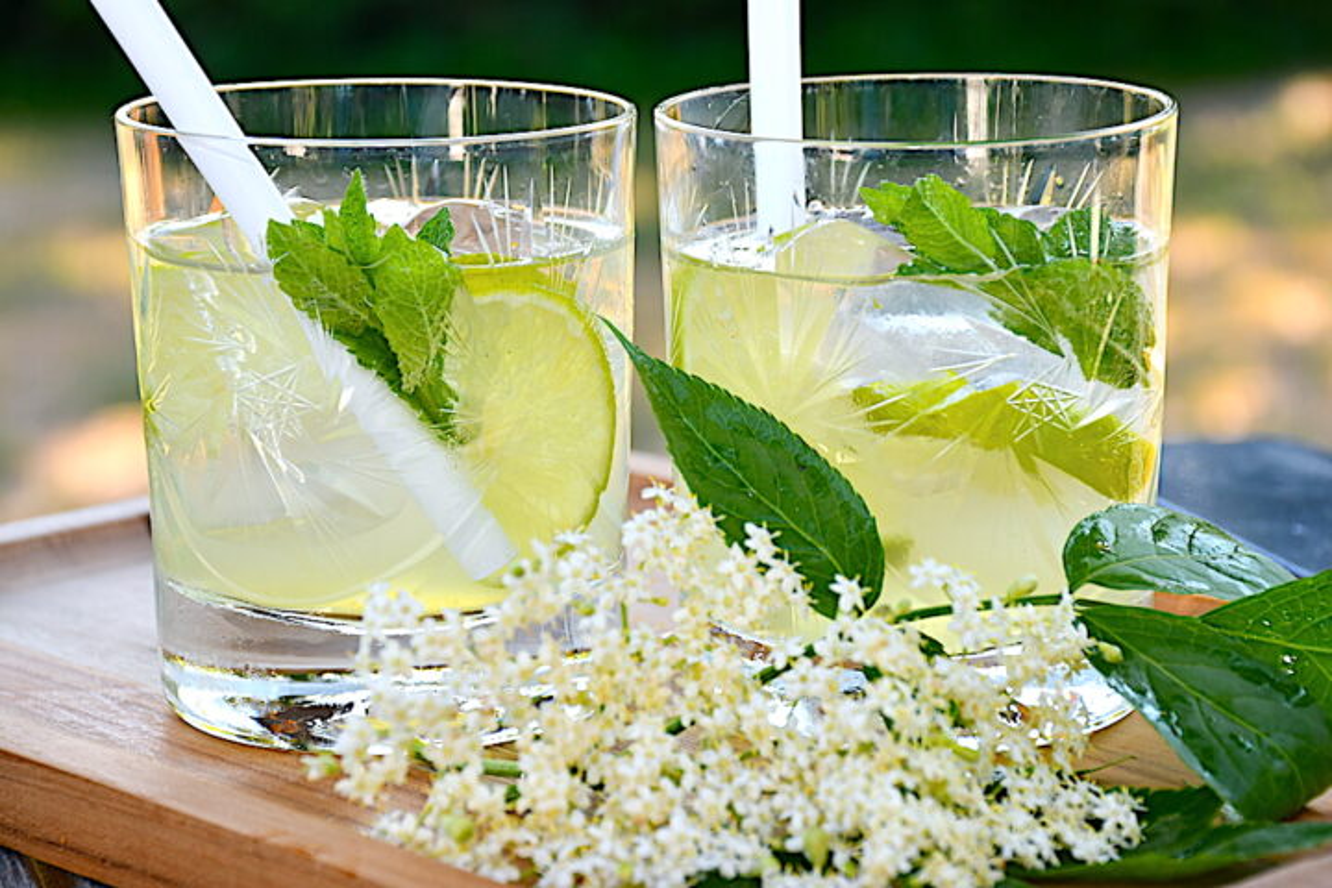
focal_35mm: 105
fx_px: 3885
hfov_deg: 19.5
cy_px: 444
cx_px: 666
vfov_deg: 13.0
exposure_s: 1/125
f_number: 8
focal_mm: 70
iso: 360
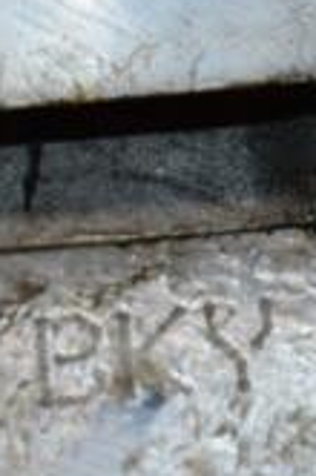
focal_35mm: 571
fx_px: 7547
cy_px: 396
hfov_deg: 2.4
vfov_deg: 3.6
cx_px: 6
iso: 800
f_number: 5.6
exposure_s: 1/60
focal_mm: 105
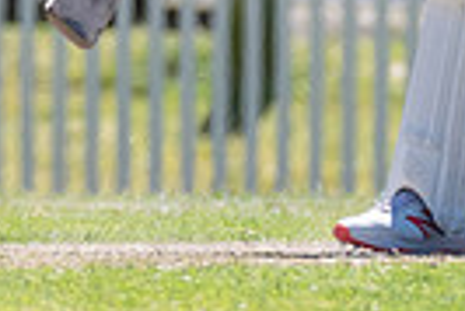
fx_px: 40887
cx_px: 413
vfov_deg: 0.4
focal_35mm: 3162
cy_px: -216
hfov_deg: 0.7
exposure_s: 1/2500
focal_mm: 380
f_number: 7.1
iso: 500
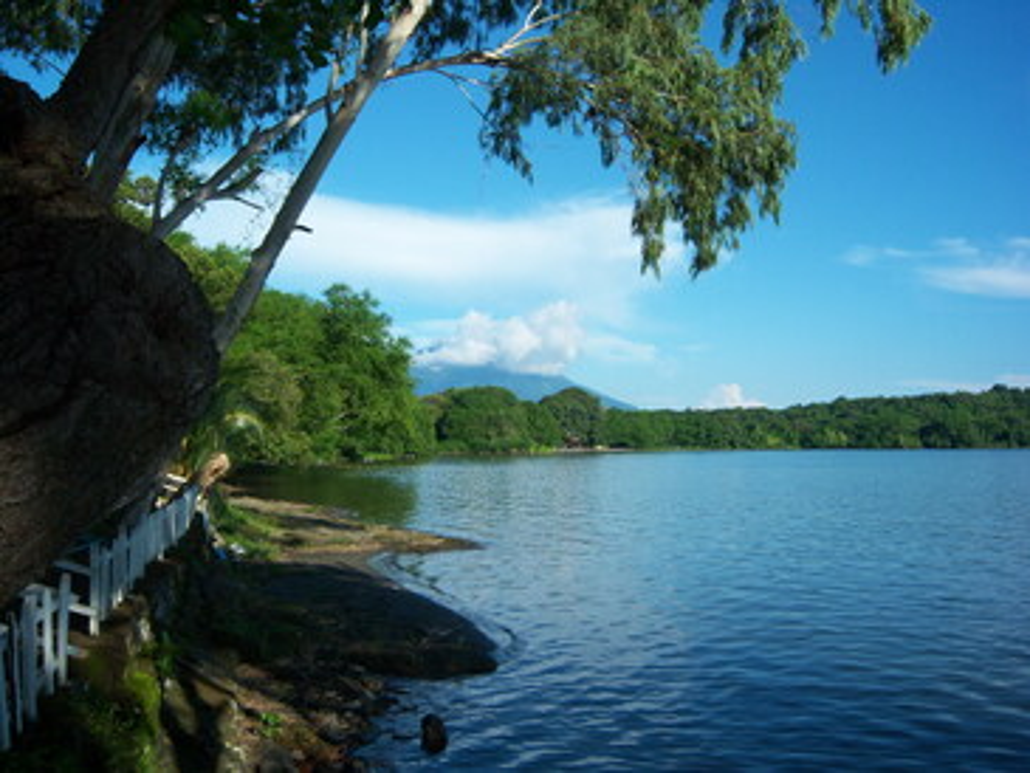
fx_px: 1072
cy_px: 386
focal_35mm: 36
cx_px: 515
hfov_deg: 51.3
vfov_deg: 39.7
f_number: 4.8
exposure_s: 1/500
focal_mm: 7.5
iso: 80
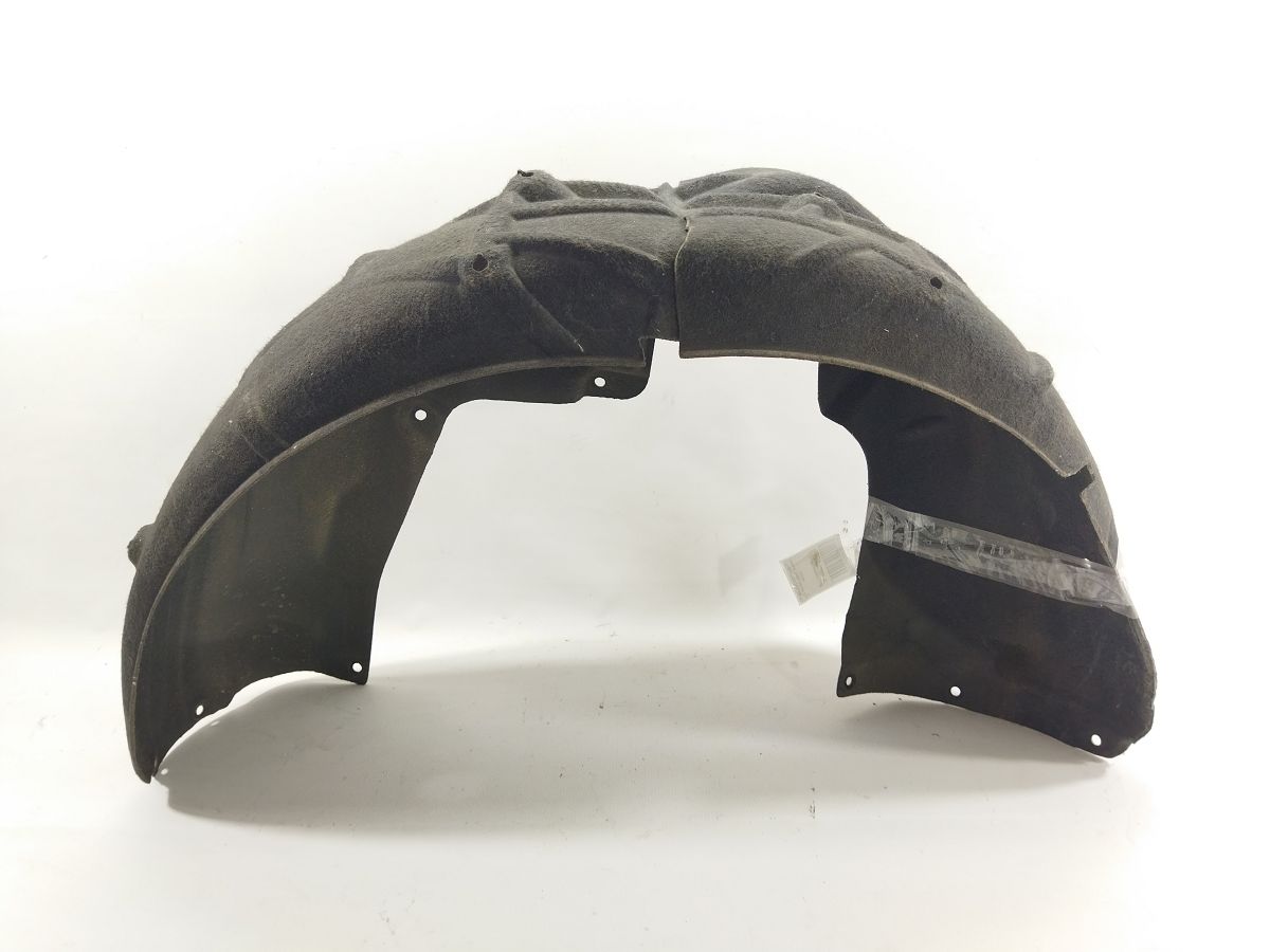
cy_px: 476
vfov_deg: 51.4
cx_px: 635
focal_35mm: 27
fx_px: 991
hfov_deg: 65.3
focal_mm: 4.71
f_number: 1.79
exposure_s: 1/50
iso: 100
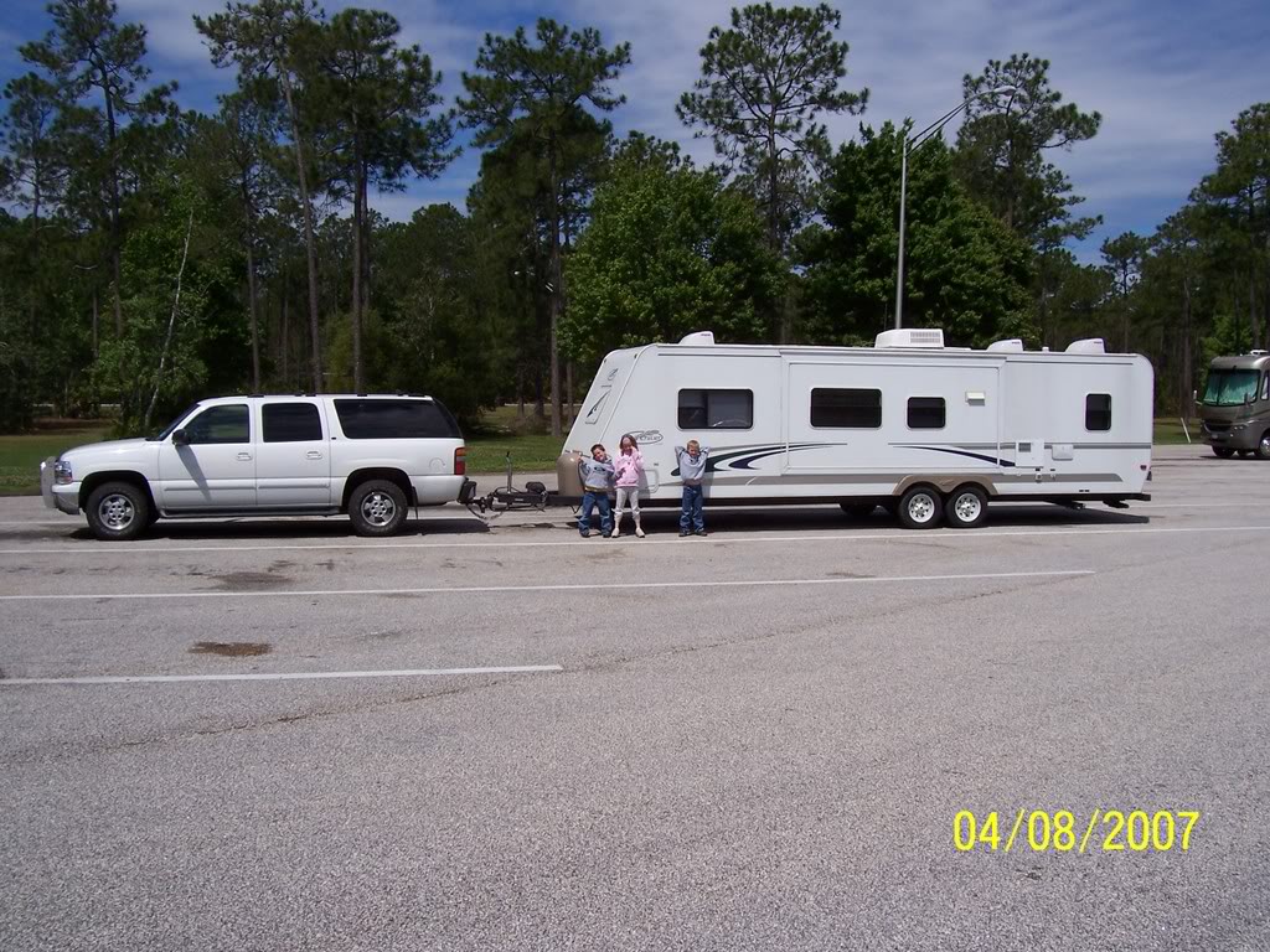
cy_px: 476
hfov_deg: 54.0
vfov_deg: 41.8
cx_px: 635
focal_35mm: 34
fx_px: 1247
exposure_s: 1/1500
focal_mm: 5.6
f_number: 5.6
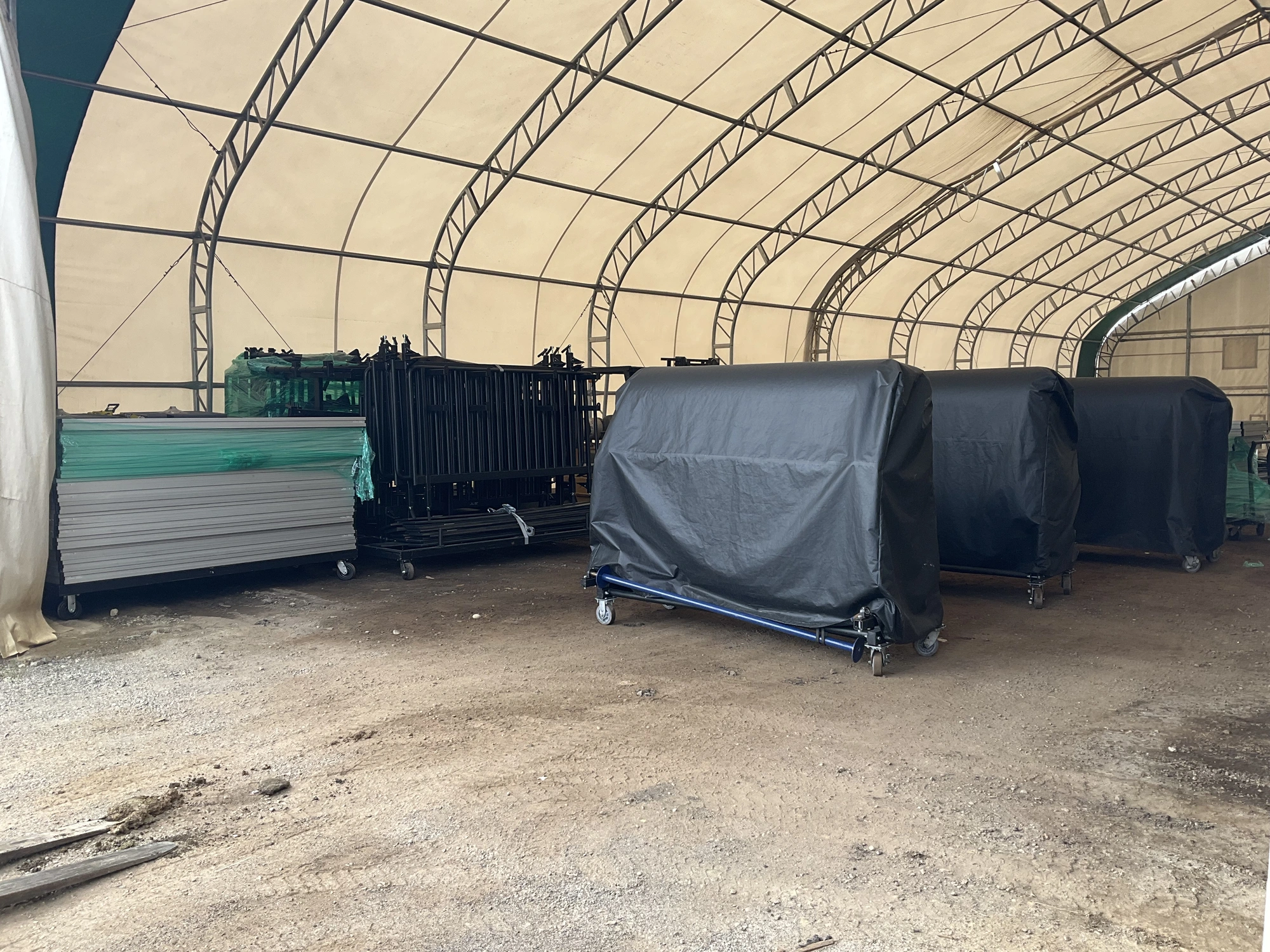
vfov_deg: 48.2
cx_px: 635
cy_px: 476
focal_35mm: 29
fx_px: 1064
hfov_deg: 61.7
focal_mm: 3
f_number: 1.8
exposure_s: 1/260
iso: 25
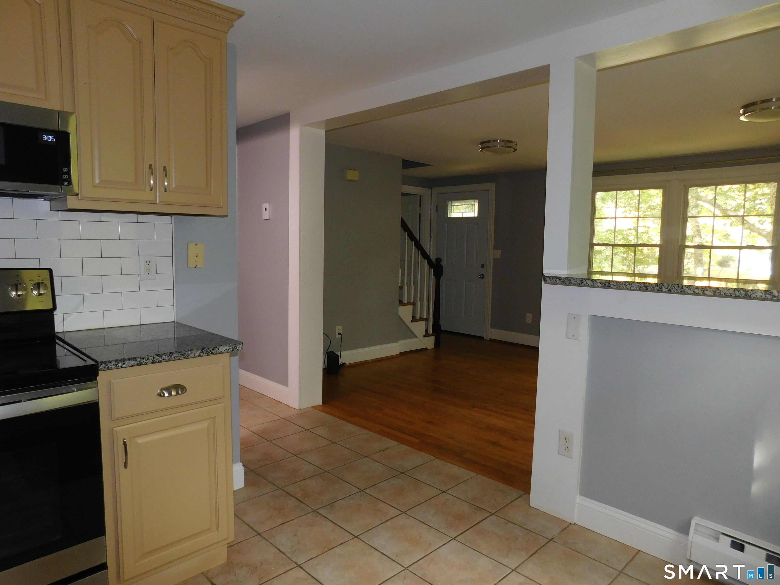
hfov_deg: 73.9
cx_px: 390
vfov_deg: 58.9
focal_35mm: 23
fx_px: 518
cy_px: 292
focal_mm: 4
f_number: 3
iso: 200
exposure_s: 1/30
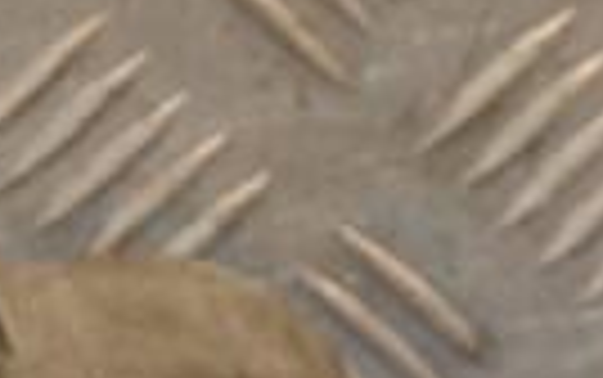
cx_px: 270
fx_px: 9561
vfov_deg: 2.3
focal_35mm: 581
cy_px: 801
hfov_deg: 3.6
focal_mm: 85
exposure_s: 1/160
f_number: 5.6
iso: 800
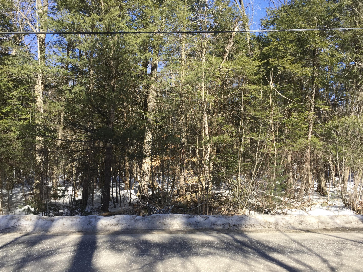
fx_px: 315
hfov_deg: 60.0
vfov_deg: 46.8
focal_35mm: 30
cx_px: 179
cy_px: 135
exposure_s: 1/732
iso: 32
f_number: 2.2
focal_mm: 4.15
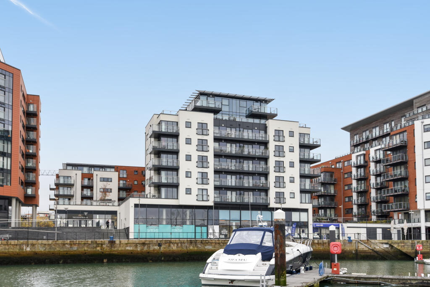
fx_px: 418
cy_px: 144
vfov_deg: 37.9
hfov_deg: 54.4
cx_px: 215
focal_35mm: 35
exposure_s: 1/60
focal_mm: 35
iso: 400
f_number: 7.1
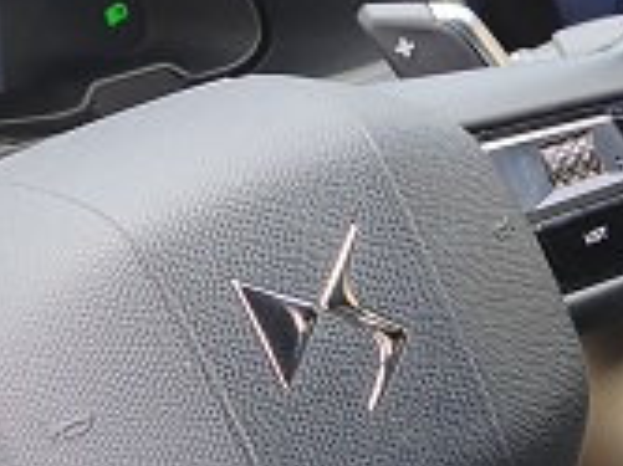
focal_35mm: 124
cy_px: 550
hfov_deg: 15.5
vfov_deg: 11.7
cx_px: 679
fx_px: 2230
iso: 50
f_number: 1.7
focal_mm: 5.35
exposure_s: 1/253
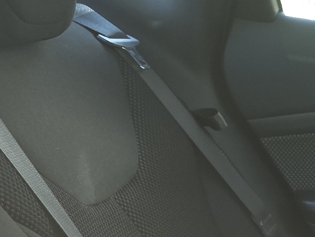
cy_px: 325
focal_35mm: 88
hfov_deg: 18.6
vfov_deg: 15.8
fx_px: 801
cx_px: 521
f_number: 1.7
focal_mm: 6.3
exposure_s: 1/60
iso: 50
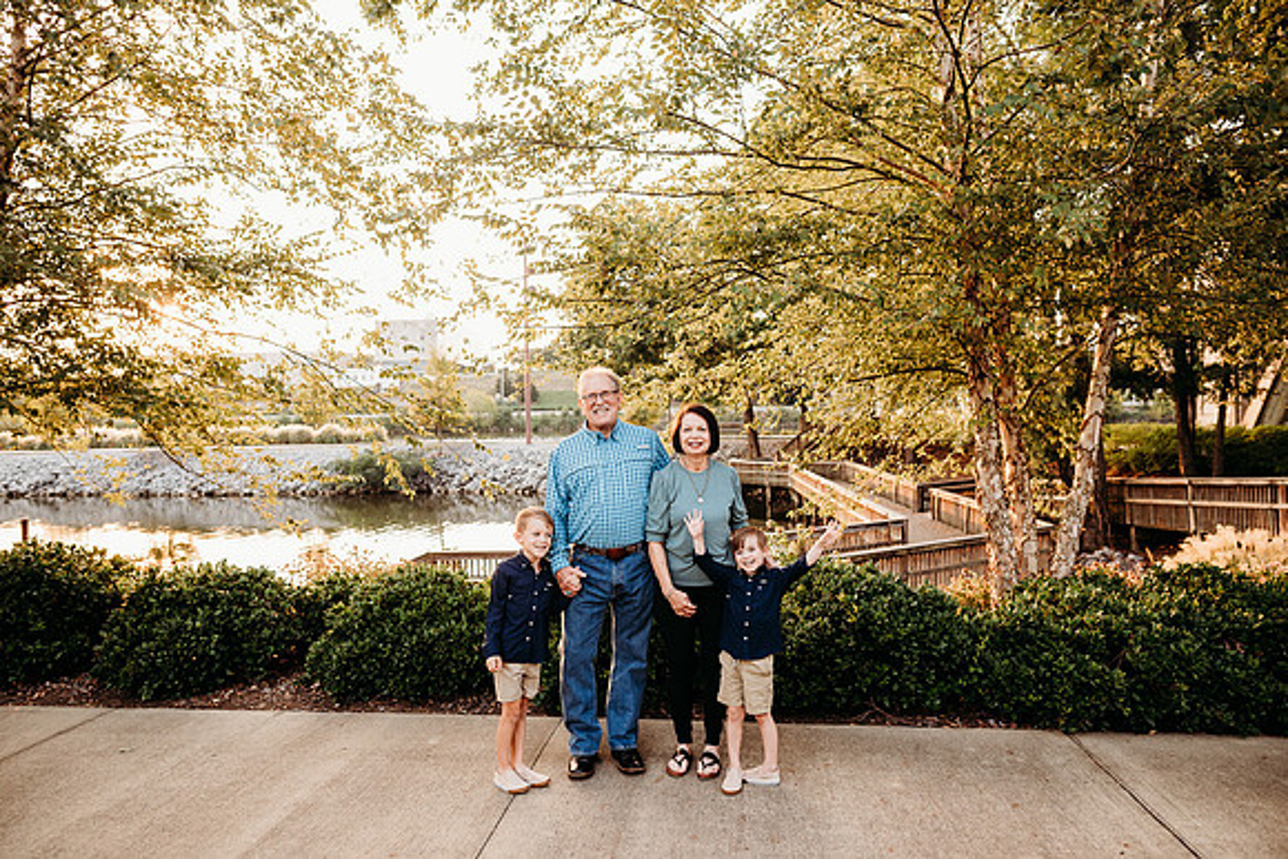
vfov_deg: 53.2
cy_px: 430
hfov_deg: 73.7
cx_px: 644
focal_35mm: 24
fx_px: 859
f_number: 3.2
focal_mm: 24
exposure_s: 1/200
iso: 320
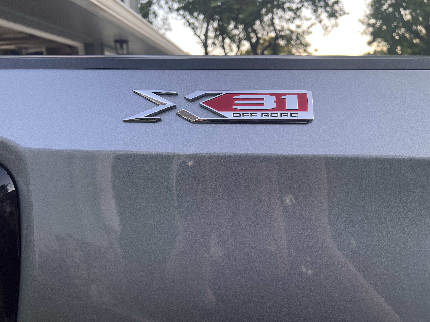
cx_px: 215
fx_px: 323
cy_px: 161
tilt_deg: -11.5
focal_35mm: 26
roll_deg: +2.0
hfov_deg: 67.3
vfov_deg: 53.1
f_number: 1.5
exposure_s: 1/121
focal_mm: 5.7
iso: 50
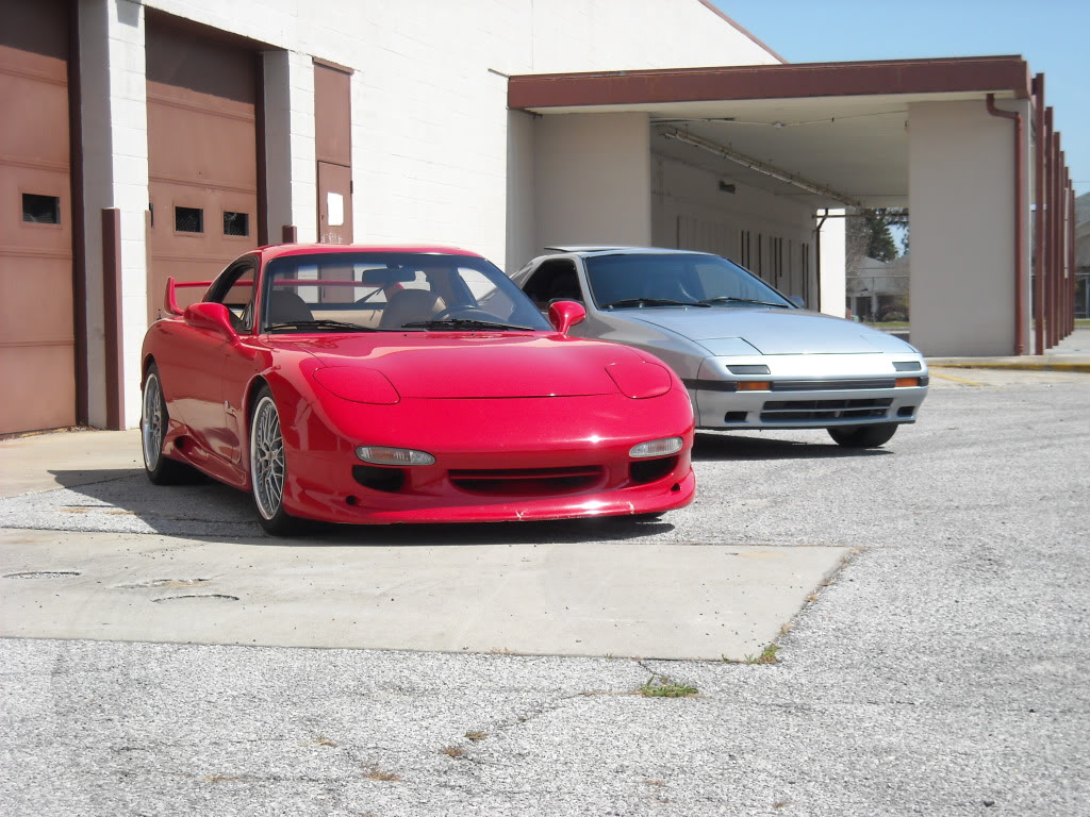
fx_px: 2393
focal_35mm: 76
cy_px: 408
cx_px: 545
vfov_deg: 19.4
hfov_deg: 25.7
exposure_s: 1/250
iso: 91
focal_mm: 12.3
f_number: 7.7
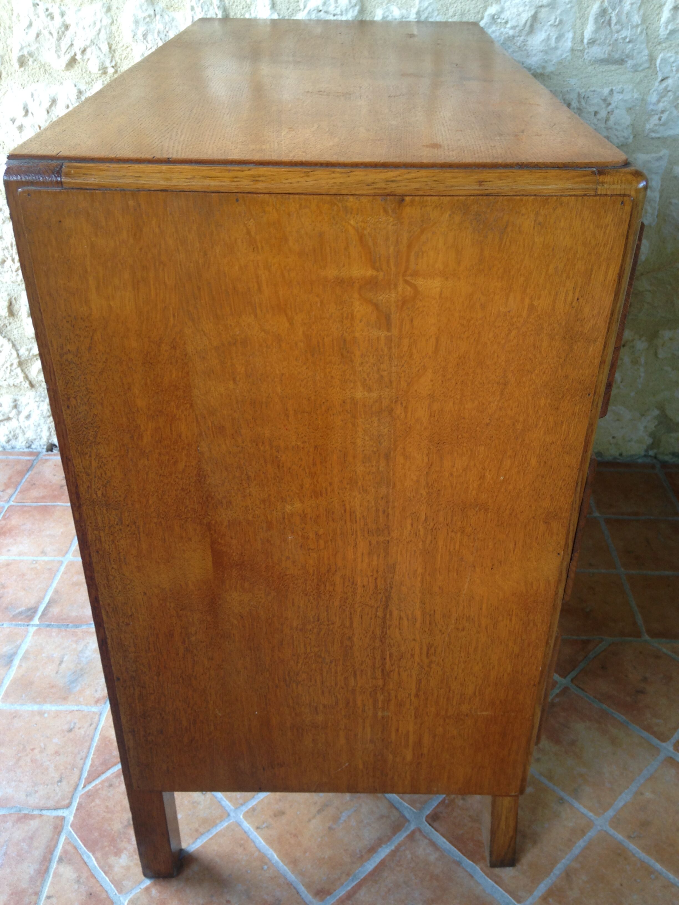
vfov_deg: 55.4
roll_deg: +0.9
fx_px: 863
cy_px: 452
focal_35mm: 33
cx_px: 340
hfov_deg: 42.9
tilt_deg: -32.7
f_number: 2.4
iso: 50
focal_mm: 4.12
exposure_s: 1/30
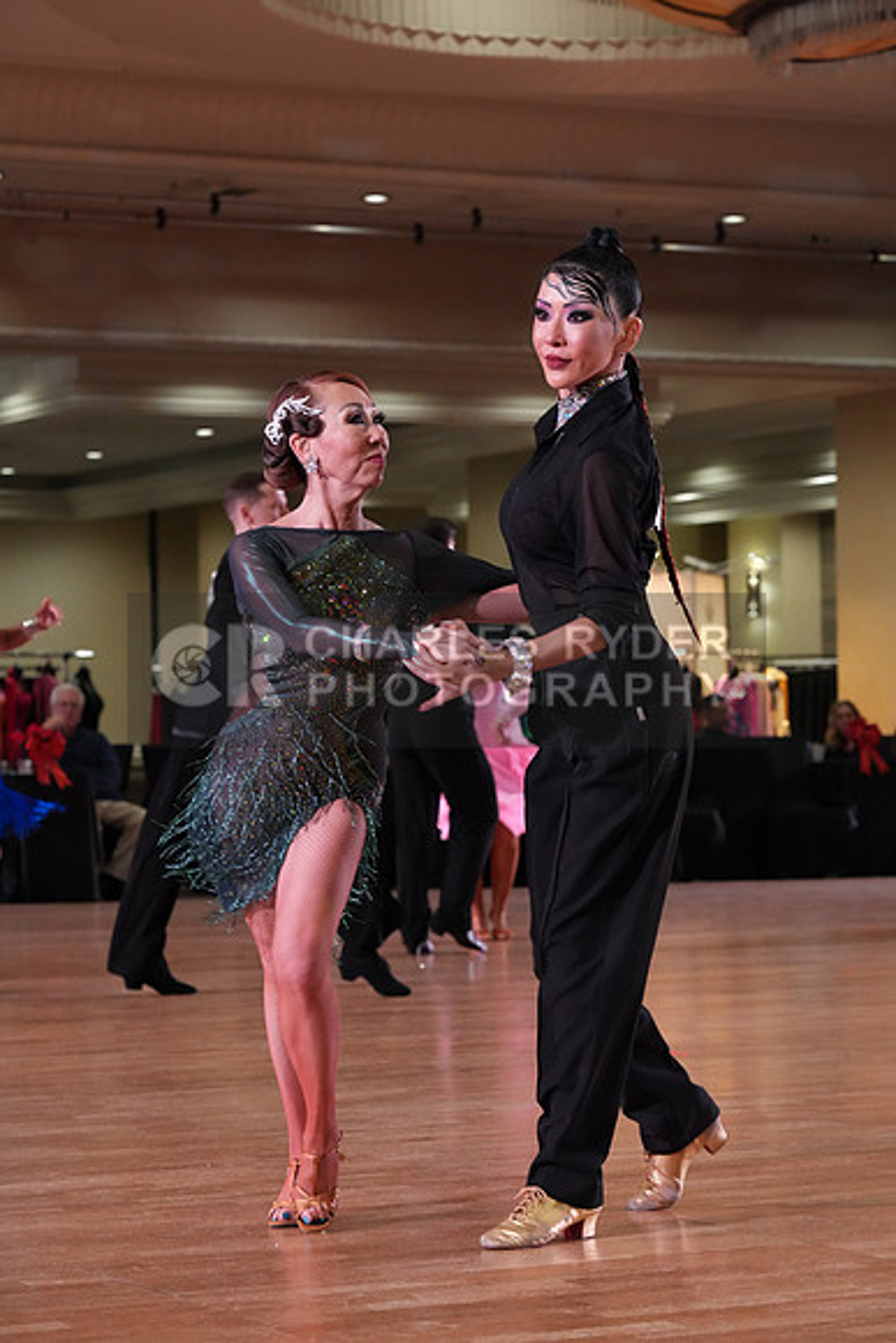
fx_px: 3768
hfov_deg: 13.6
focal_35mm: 101
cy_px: 672
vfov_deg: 20.2
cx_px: 448
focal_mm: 101
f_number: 6.3
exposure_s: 1/320
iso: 5000
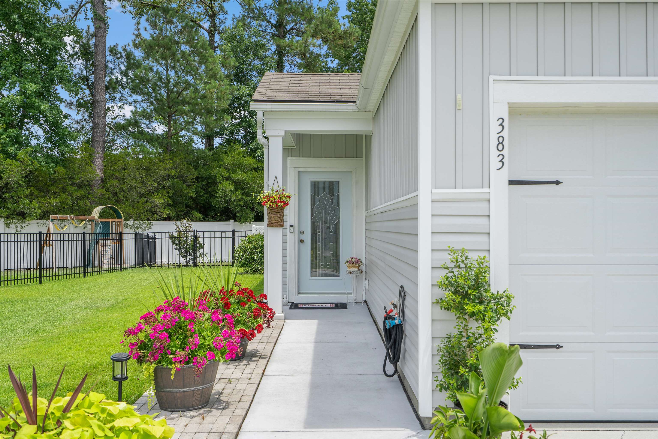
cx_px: 329
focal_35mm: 35
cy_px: 220
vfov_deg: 37.9
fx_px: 640
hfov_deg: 54.4
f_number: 8
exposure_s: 1/250
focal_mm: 35
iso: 200
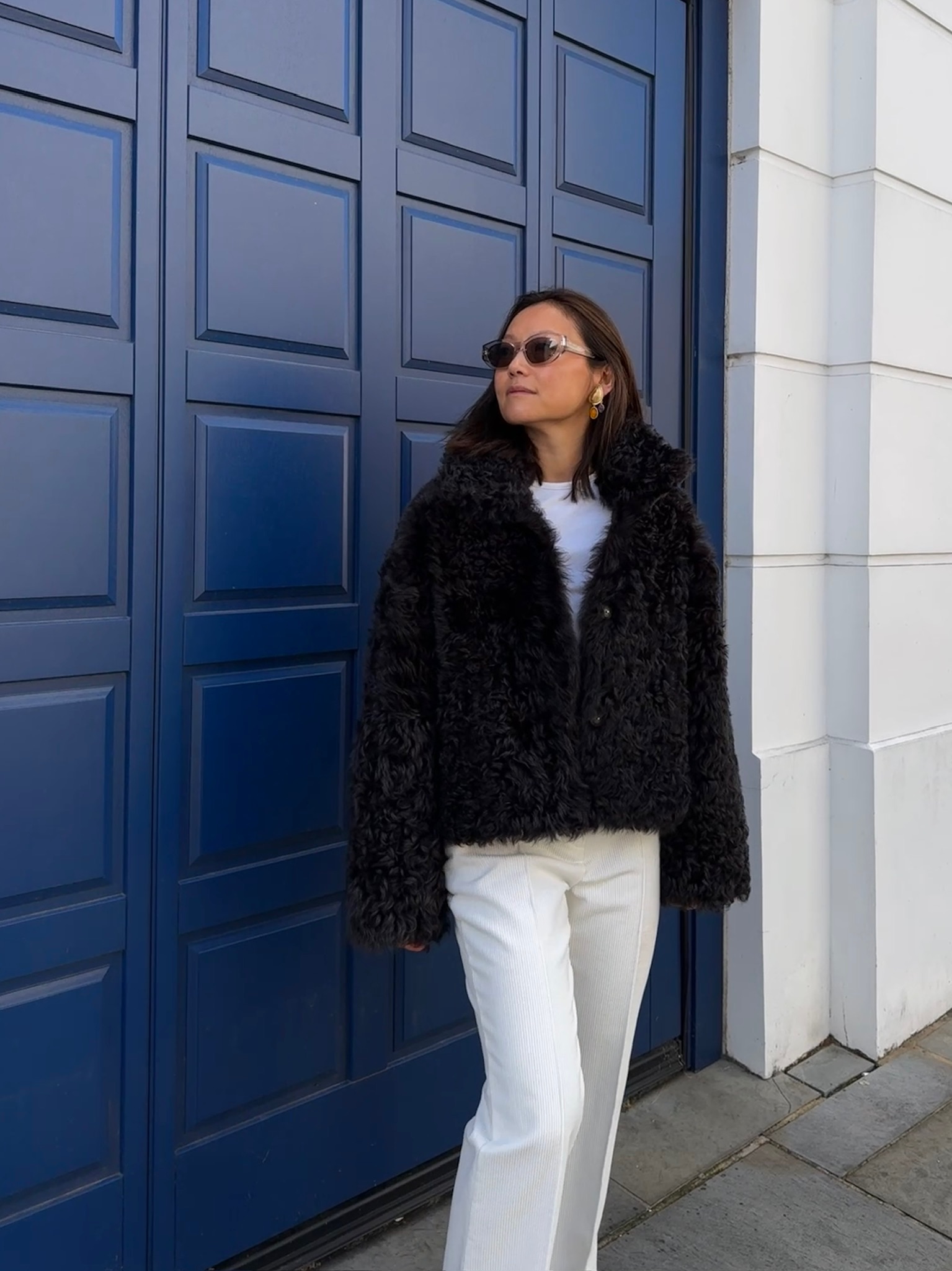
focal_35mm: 24
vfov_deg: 71.6
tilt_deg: -0.2
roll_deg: -0.4
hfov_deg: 56.8
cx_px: 476
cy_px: 636
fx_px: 880
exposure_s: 1/1151
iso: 80
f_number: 1.78
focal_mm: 6.76
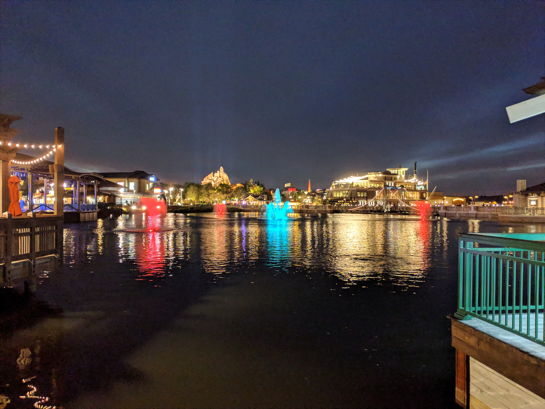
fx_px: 425
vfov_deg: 51.4
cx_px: 272
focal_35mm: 27
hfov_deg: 65.3
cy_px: 204
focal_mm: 4.44
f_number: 1.8
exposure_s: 1/17.1
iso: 395
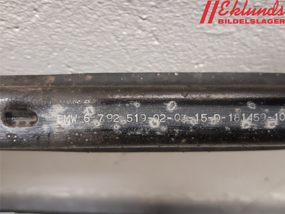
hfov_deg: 67.3
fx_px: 214
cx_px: 142
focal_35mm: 26
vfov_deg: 53.1
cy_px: 107
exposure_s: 1/25
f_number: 1.7
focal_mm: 3.93
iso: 320
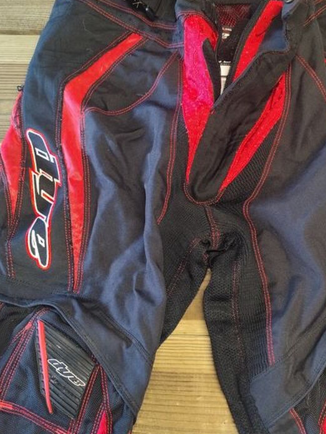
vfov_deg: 42.9
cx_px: 218
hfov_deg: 32.6
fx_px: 552
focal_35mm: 44
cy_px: 231
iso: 1000
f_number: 1.65
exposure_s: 1/50
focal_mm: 6.19
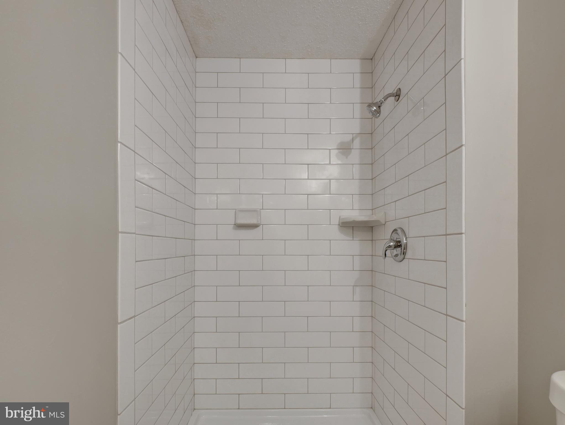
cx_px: 282
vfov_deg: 78.2
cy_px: 212
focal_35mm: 16
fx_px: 261
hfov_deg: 94.5
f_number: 6.3
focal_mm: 8
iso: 200
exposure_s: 1/8
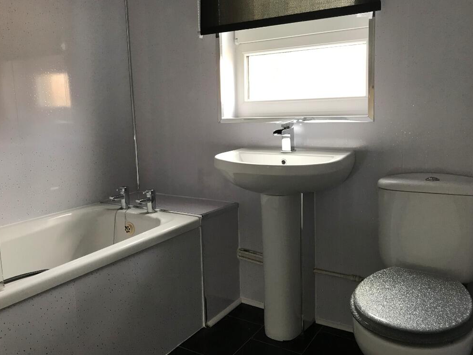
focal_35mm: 29
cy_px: 175
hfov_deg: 61.7
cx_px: 240
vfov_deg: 48.2
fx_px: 396
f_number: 1.8
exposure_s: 1/33
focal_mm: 3.99
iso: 32
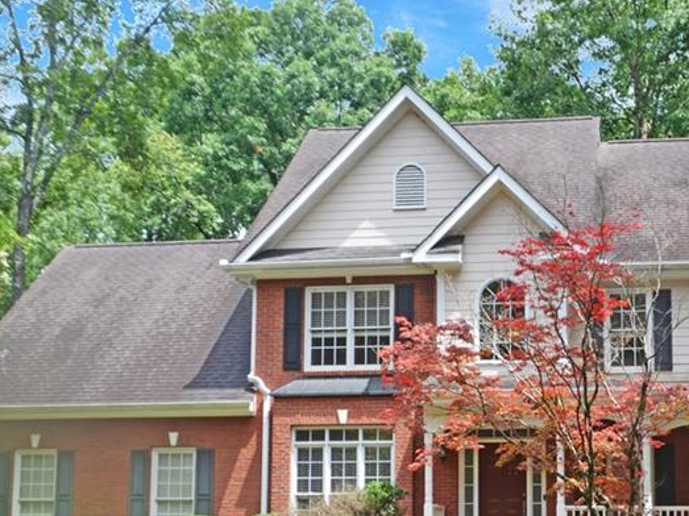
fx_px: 1234
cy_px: 344
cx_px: 501
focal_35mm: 62
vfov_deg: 23.5
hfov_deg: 30.8
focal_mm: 22
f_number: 8
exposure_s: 1/250
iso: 200
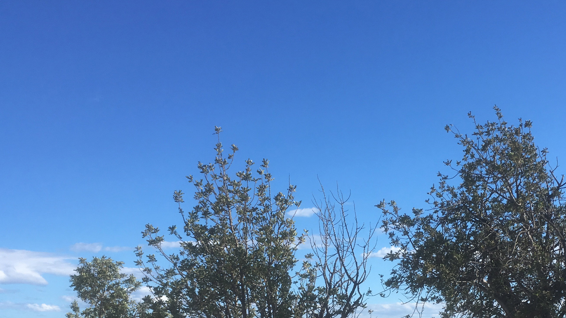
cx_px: 374
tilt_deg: +5.8
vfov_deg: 23.9
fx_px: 735
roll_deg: +1.1
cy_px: 266
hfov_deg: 41.6
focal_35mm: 49
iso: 25
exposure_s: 1/1350
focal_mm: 4.15
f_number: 2.2
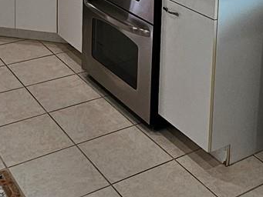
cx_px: 142
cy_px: -104
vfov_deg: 20.4
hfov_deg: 31.7
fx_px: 464
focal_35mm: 61
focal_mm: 2.2
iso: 64
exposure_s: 1/120
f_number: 2.2
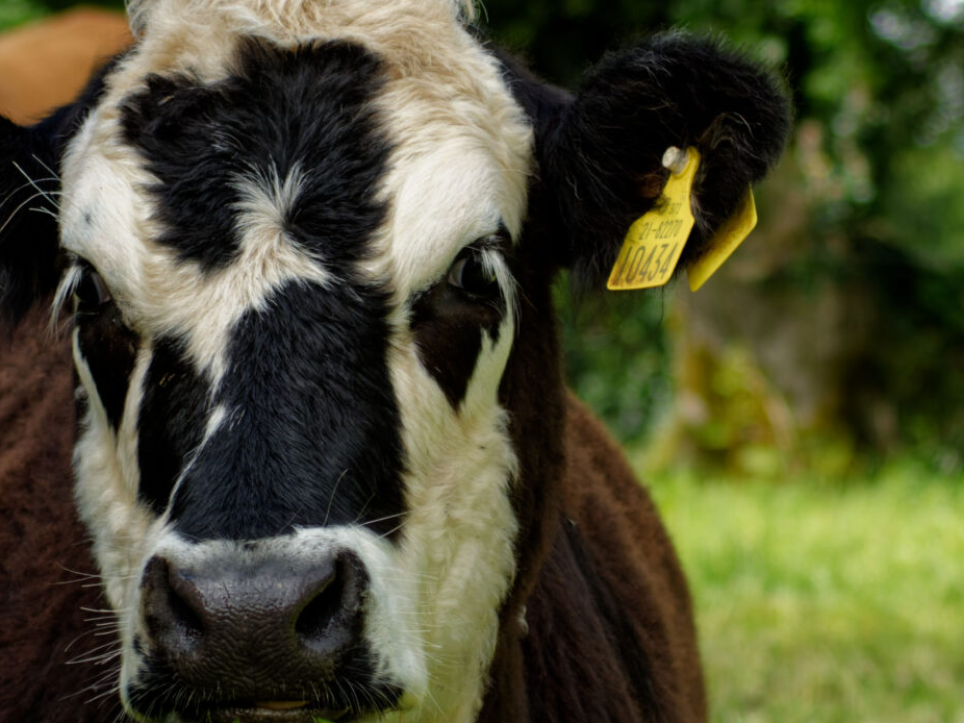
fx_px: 9104
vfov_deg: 4.5
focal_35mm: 327
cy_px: 366
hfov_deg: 6.1
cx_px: 303
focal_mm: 82
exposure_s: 1/640
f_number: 6.3
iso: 800
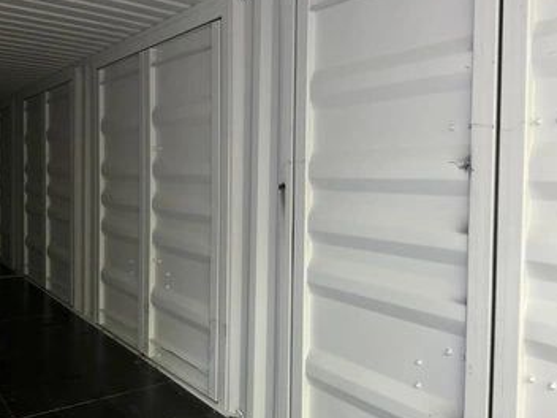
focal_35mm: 33
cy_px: 192
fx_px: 531
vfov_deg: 42.9
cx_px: 277
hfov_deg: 55.4
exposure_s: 1/40
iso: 320
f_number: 1.8
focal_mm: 3
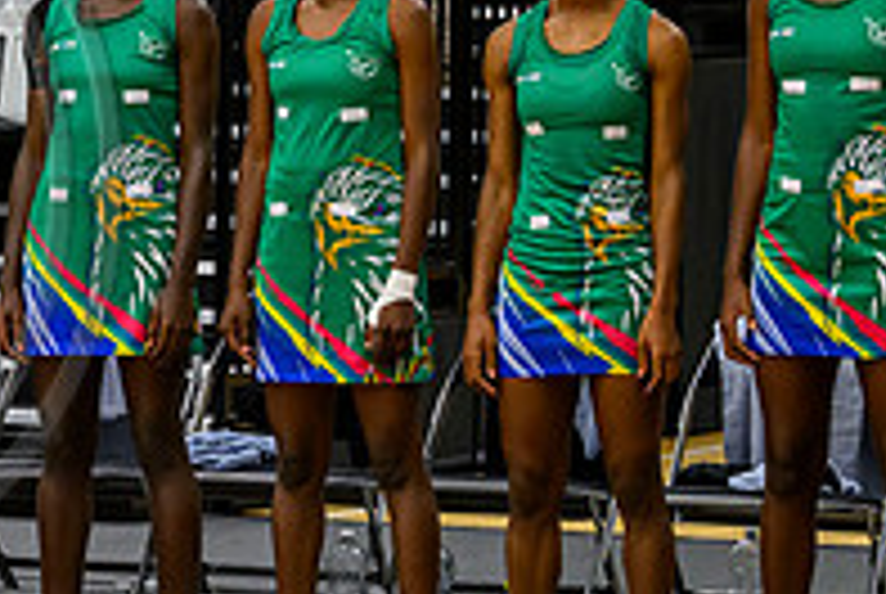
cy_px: 178
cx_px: -342
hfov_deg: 8.3
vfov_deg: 5.6
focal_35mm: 244
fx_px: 6014
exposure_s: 1/1000
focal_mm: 83
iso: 4000
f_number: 3.2
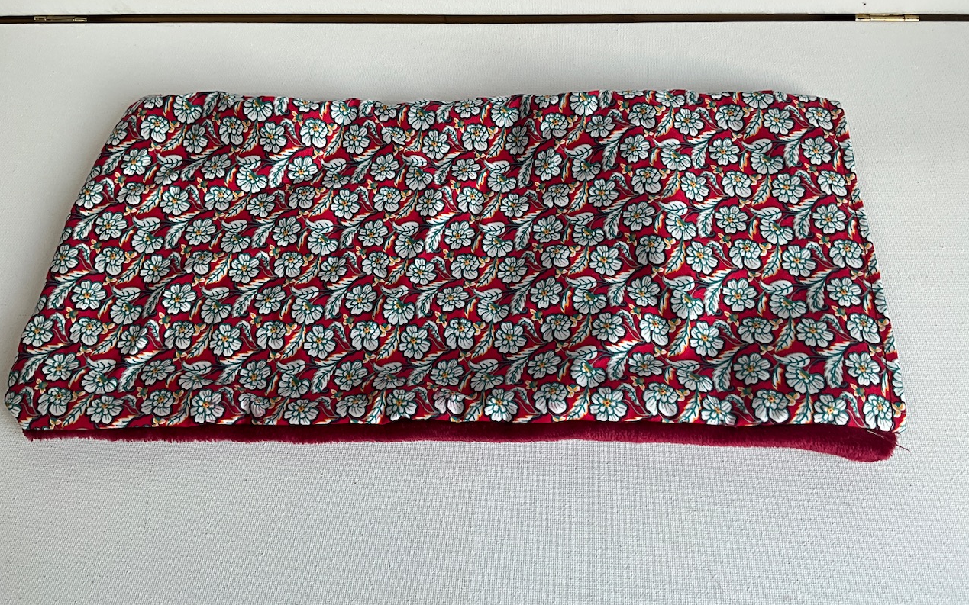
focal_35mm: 31
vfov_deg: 40.5
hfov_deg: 61.2
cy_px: 252
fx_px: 819
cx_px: 487
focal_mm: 3
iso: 32
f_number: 1.8
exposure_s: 1/122
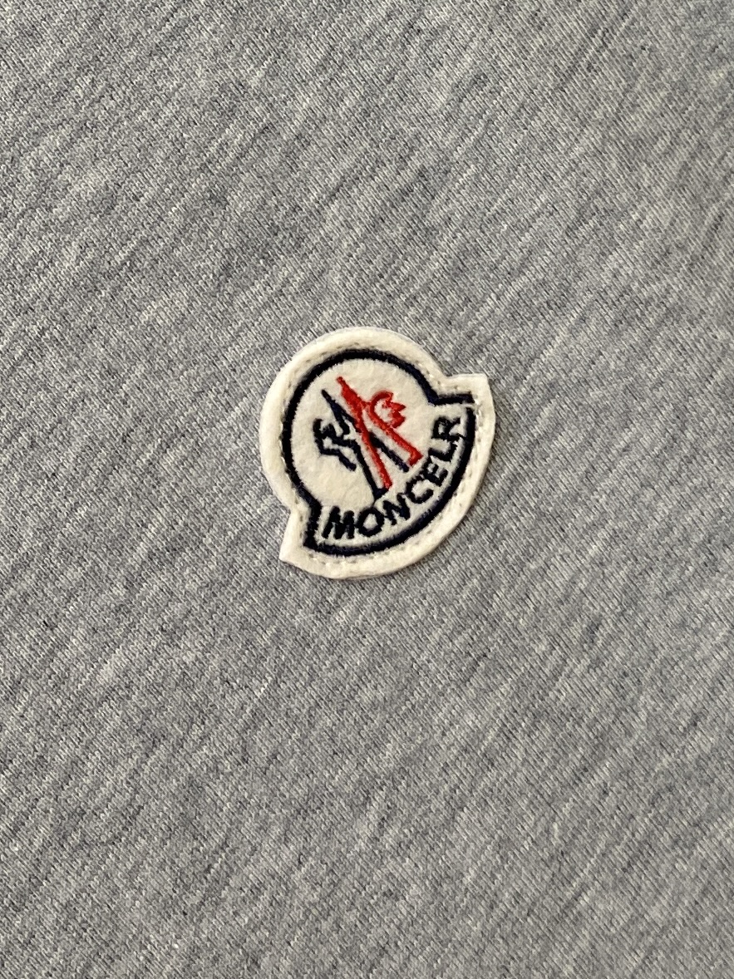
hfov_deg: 53.0
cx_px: 367
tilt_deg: -9.1
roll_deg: +34.8
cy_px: 490
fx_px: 735
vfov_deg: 67.3
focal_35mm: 26
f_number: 1.8
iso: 80
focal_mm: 4.25
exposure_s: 1/121
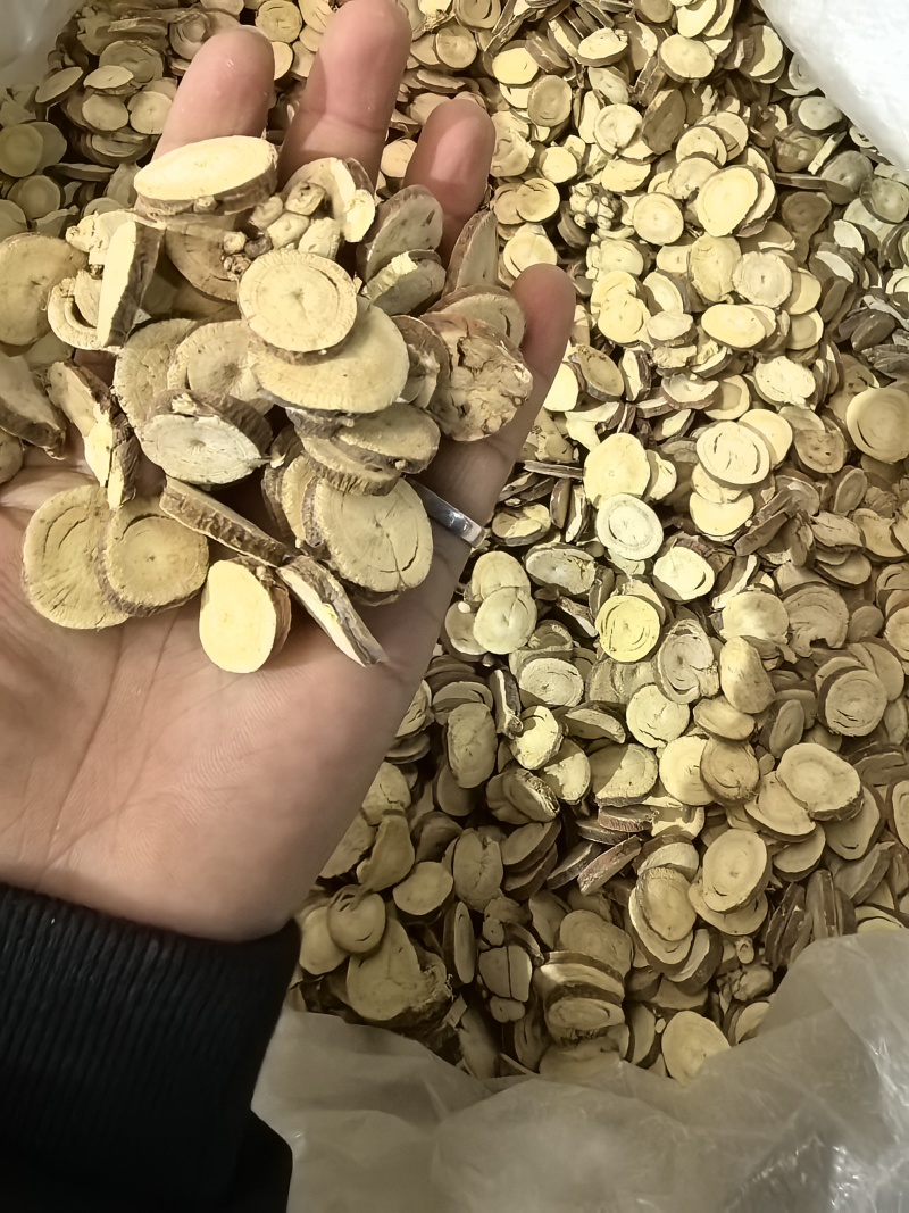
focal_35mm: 27
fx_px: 946
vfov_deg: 65.3
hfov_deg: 51.3
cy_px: 606
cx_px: 454
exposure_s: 1/50
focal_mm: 1.95
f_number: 2.2
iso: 800
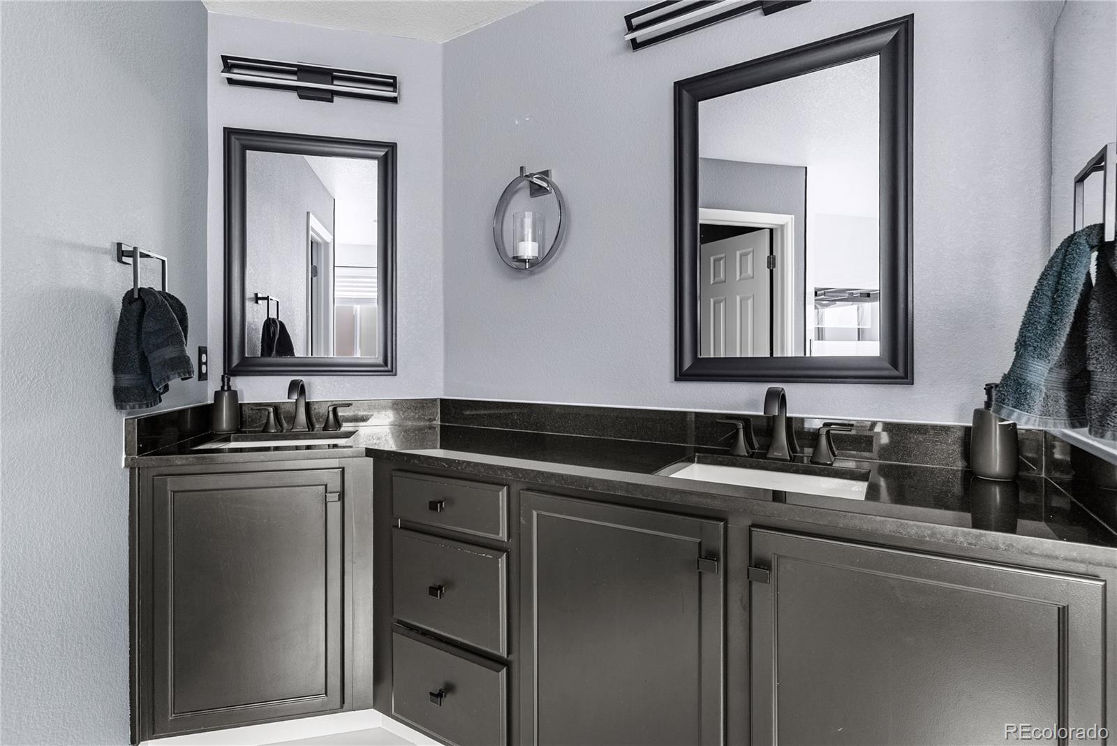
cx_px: 558
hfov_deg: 93.3
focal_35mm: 17
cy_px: 373
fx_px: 528
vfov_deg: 70.5
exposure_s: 1/1.67
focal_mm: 17
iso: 100
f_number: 7.1
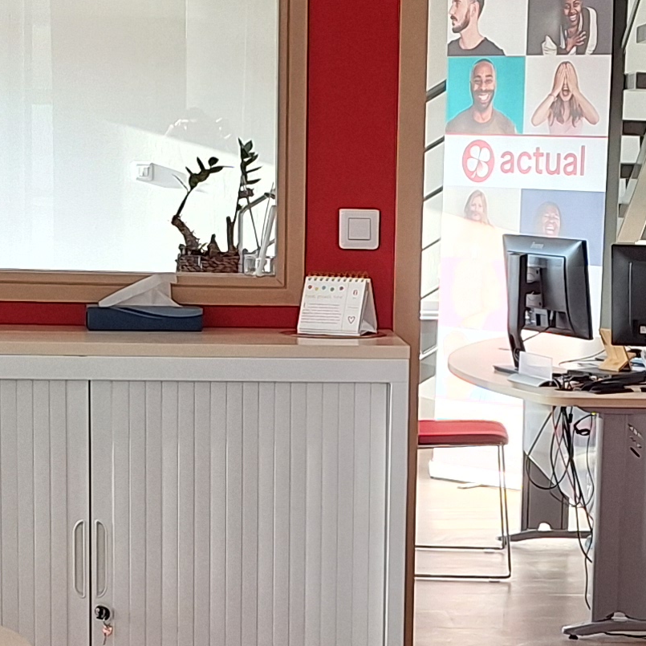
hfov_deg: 16.9
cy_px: 463
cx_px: 425
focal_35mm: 103
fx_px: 2175
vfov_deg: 16.8
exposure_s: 1/100
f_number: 1.8
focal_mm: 5.54
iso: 40
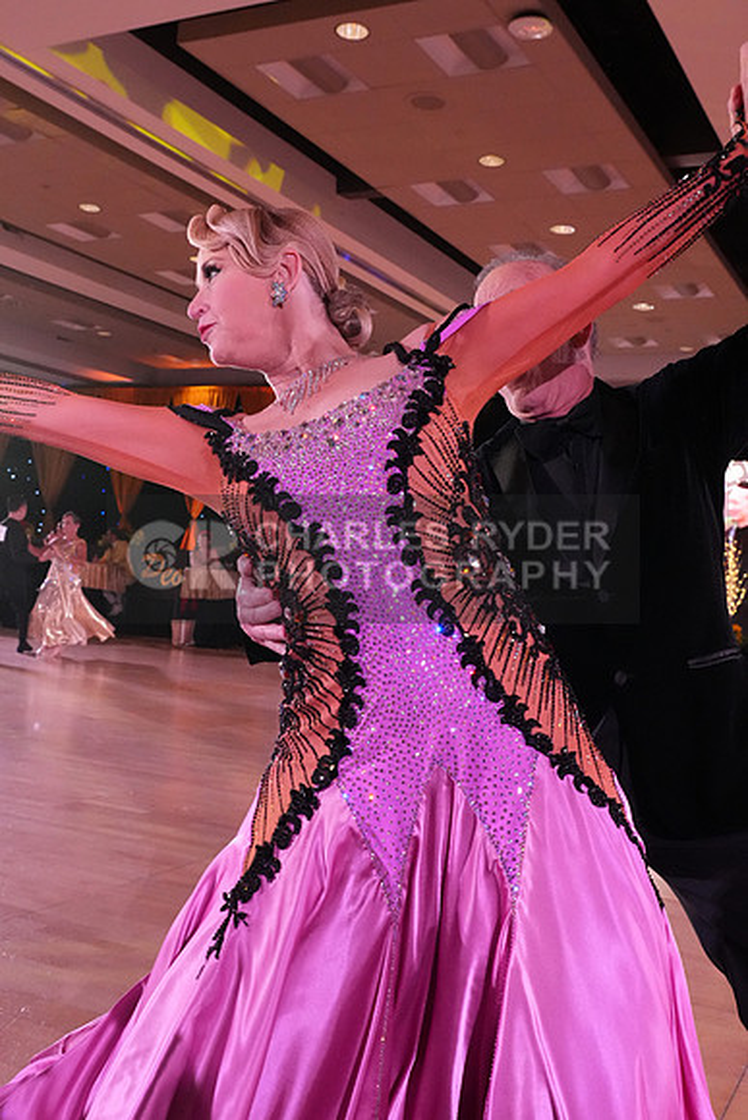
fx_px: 1121
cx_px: 374
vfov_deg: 53.1
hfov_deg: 36.9
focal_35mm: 36
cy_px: 560
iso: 6400
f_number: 5.6
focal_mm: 24
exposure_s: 1/400
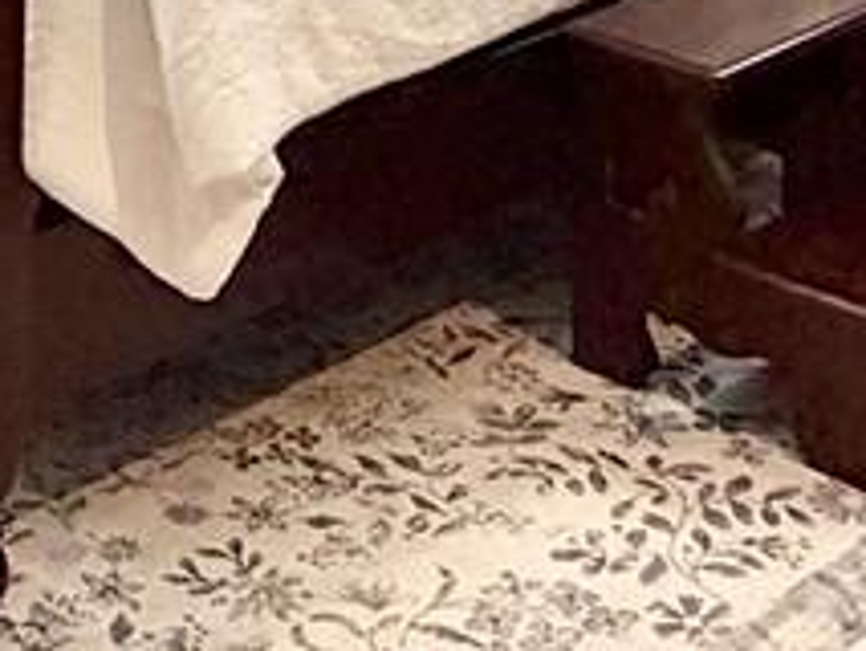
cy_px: -968
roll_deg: -0.3
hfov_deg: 18.3
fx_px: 2628
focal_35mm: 105
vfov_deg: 11.4
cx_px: 53
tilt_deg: +1.3
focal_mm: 2.22
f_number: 2.2
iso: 250
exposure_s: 1/120
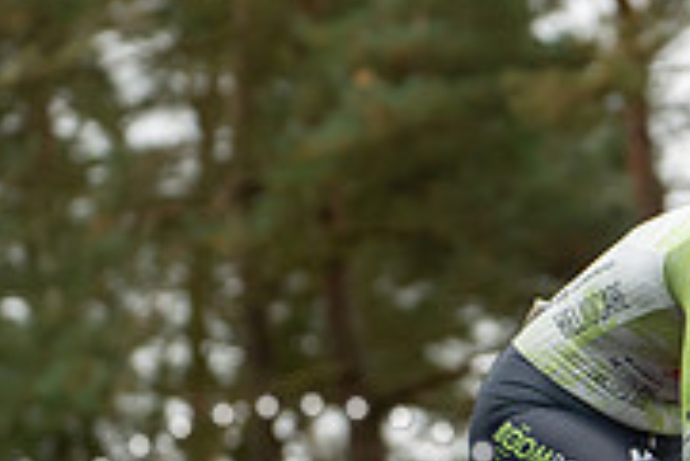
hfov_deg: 7.7
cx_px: 903
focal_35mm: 263
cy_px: 558
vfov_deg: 5.2
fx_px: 5045
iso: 800
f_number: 2.8
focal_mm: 82
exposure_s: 1/1250
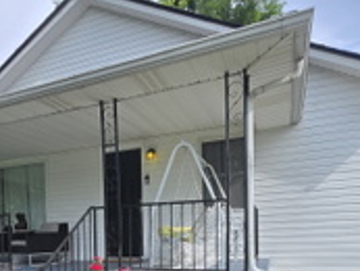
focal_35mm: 30
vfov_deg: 41.6
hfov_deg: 59.5
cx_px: 148
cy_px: 263
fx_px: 312
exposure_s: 1/744
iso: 25
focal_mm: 1.7
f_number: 2.2
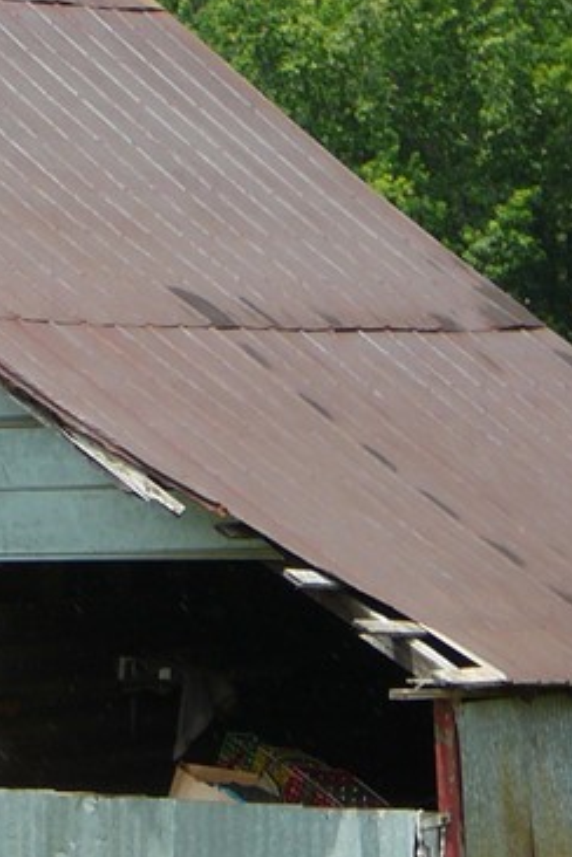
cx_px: -91
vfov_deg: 9.2
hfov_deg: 6.1
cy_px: 745
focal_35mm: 224
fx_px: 5338
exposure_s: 1/500
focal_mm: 11.5
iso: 80
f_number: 3.7
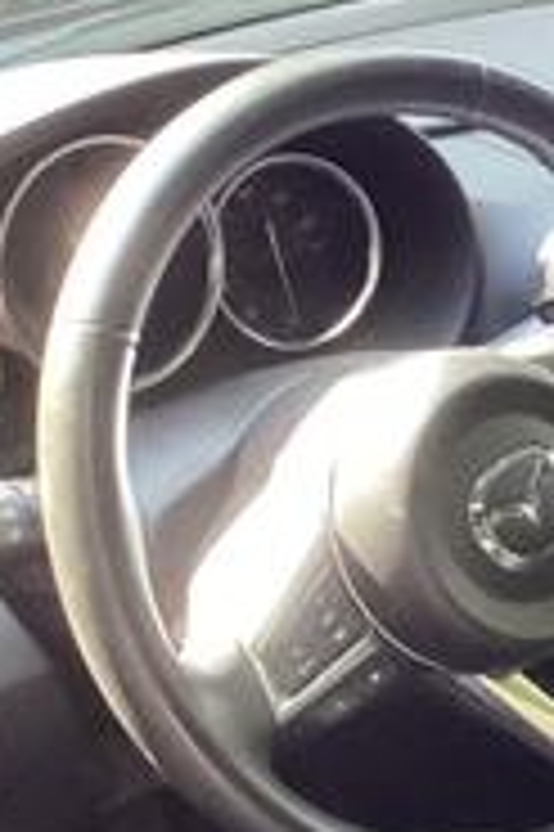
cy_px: 769
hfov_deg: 13.3
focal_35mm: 88
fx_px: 2035
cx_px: 1117
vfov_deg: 22.5
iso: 250
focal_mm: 3.3
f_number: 2.4
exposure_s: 1/33
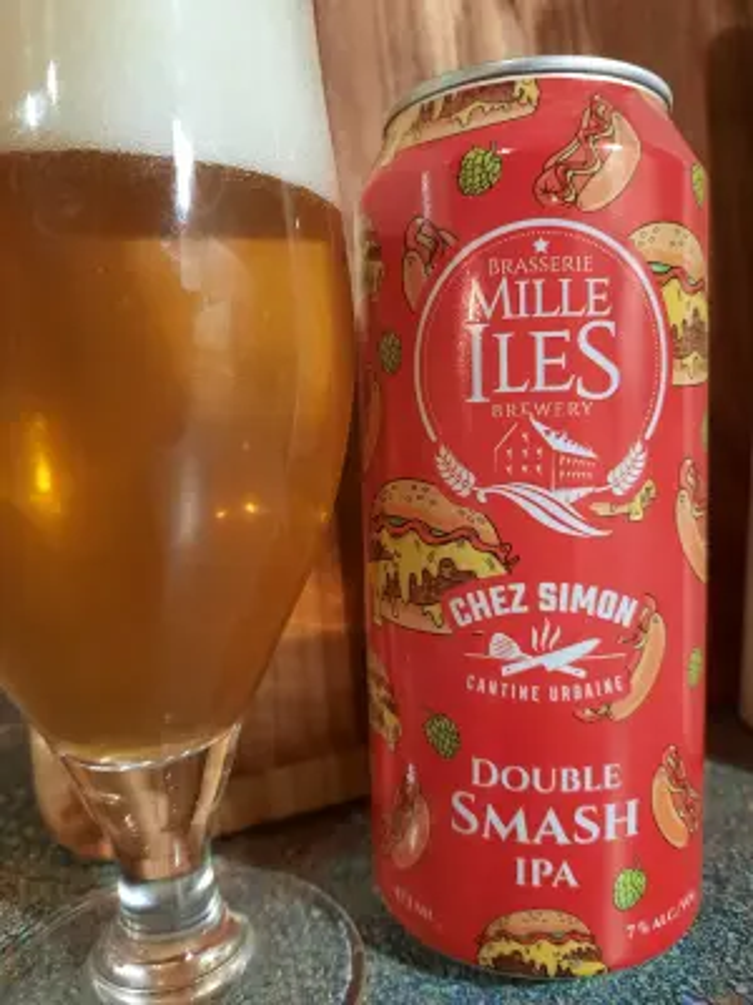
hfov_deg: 54.9
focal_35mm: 25
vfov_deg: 69.4
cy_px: 502
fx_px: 725
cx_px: 376
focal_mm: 4.6
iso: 320
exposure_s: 1/30
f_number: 2
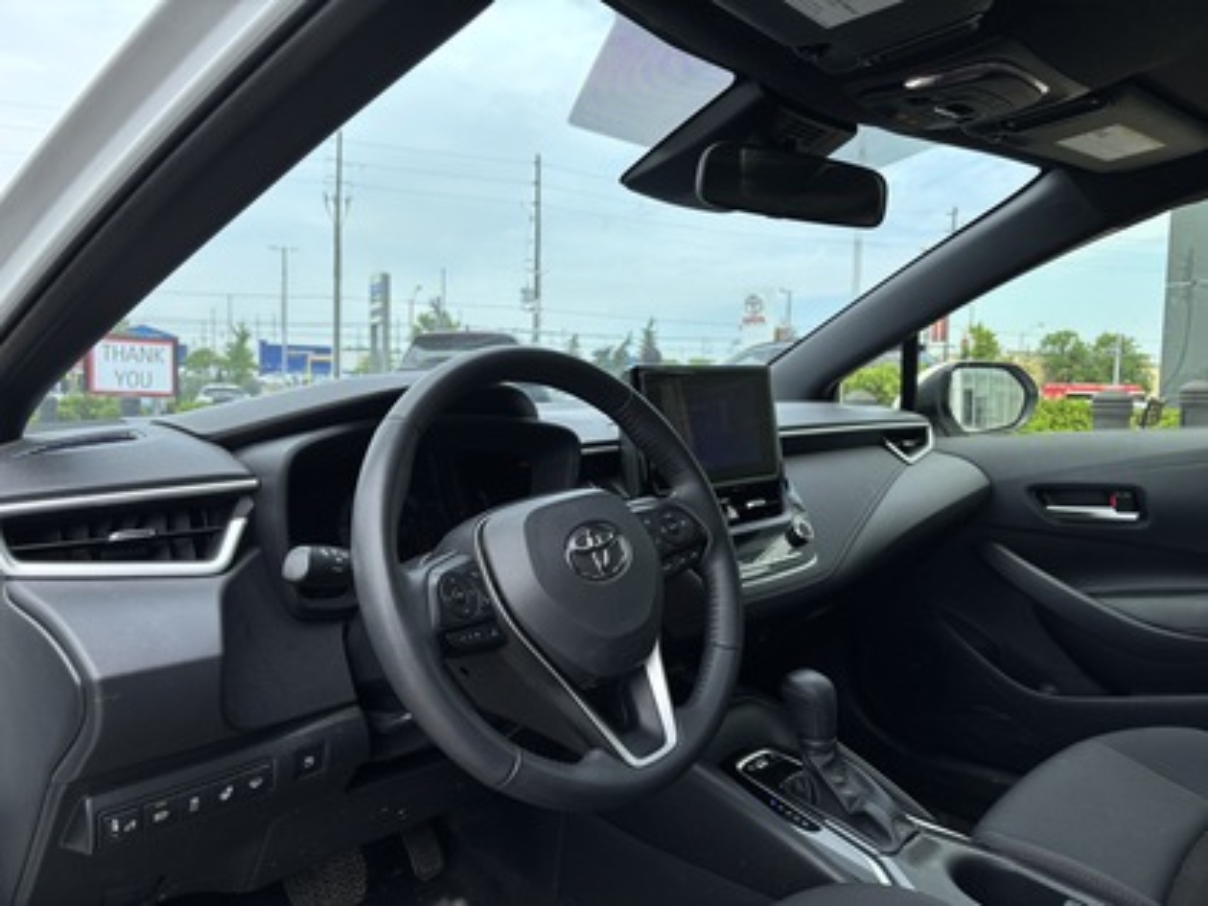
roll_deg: -1.7
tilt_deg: -5.9
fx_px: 907
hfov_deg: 67.3
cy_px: 453
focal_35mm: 26
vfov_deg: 53.1
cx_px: 604
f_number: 1.6
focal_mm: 5.96
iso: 50
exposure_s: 1/1418
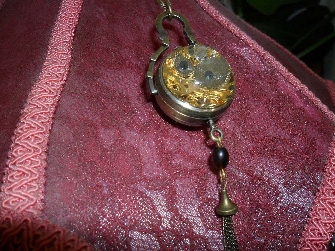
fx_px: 261
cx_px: 168
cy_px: 126
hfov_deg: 65.3
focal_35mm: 27
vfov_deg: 51.4
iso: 200
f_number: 3.5
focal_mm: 4.9
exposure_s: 1/45
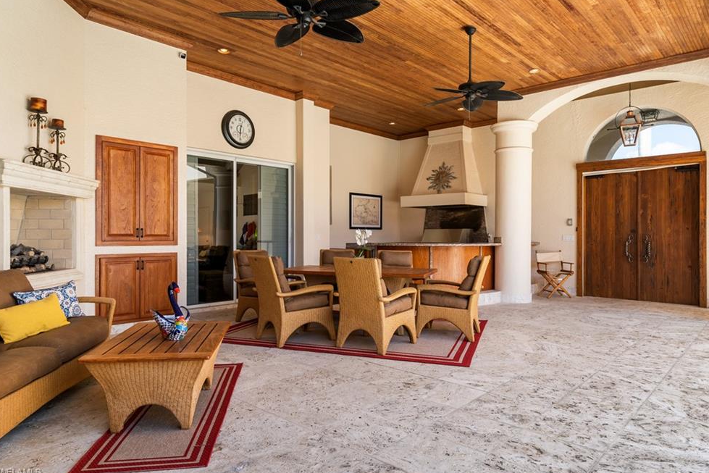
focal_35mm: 23
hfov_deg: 76.1
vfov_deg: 55.1
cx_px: 361
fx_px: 453
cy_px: 232
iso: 400
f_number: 8
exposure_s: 1/160
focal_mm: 22
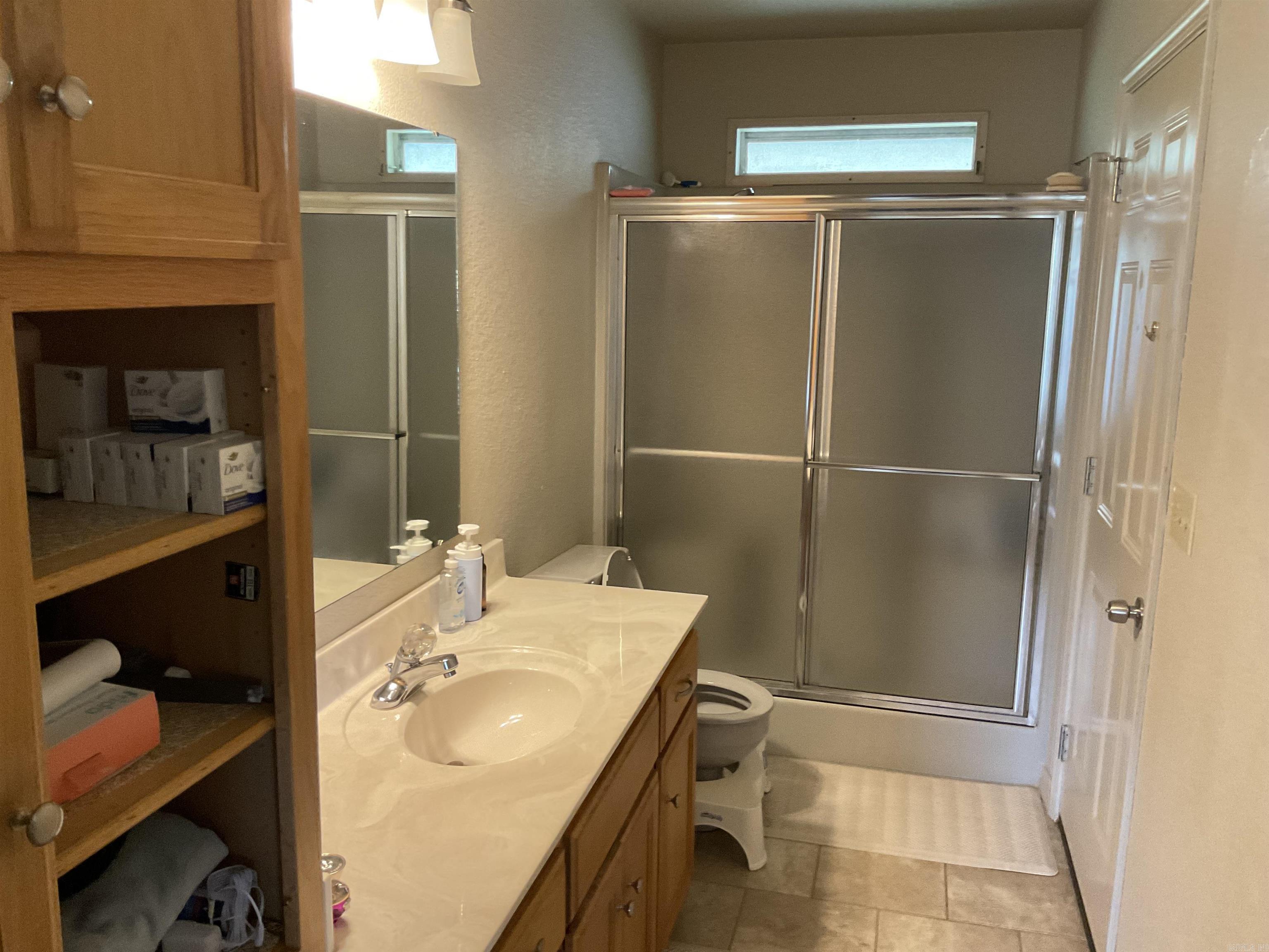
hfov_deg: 61.7
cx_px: 634
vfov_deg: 48.2
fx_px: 1063
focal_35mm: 29
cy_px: 476
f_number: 1.8
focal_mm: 3
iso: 250
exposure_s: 1/60
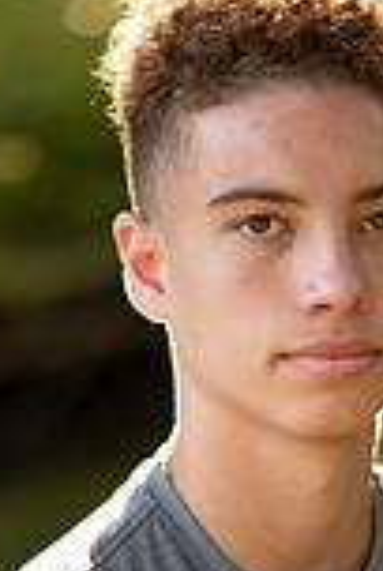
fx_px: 3987
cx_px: 289
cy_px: 533
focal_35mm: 251
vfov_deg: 8.2
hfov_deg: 5.5
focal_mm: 85
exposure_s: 1/250
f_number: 1.8
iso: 125
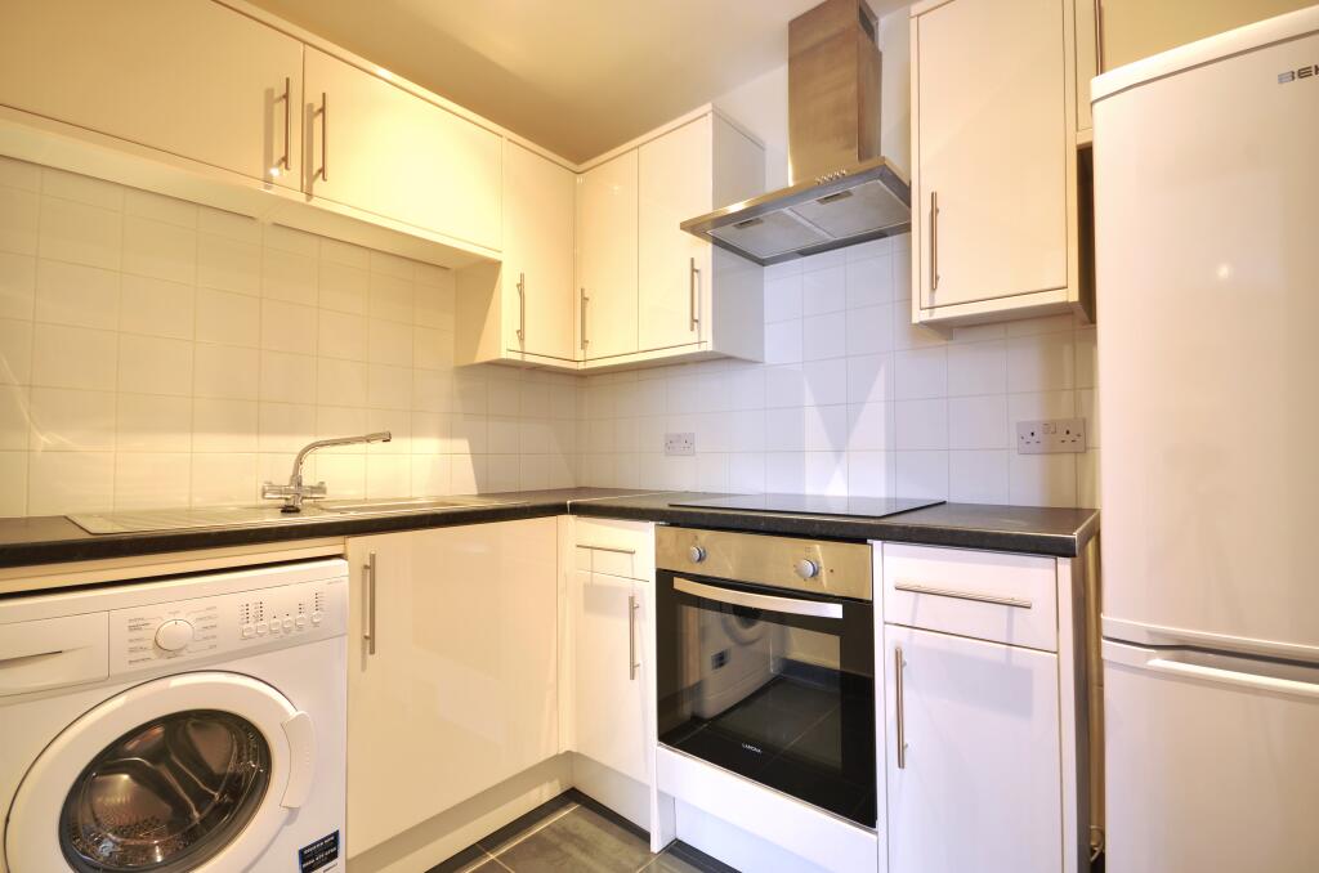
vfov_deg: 71.8
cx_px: 660
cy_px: 436
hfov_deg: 95.1
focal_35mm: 16
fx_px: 603
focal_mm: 11
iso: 100
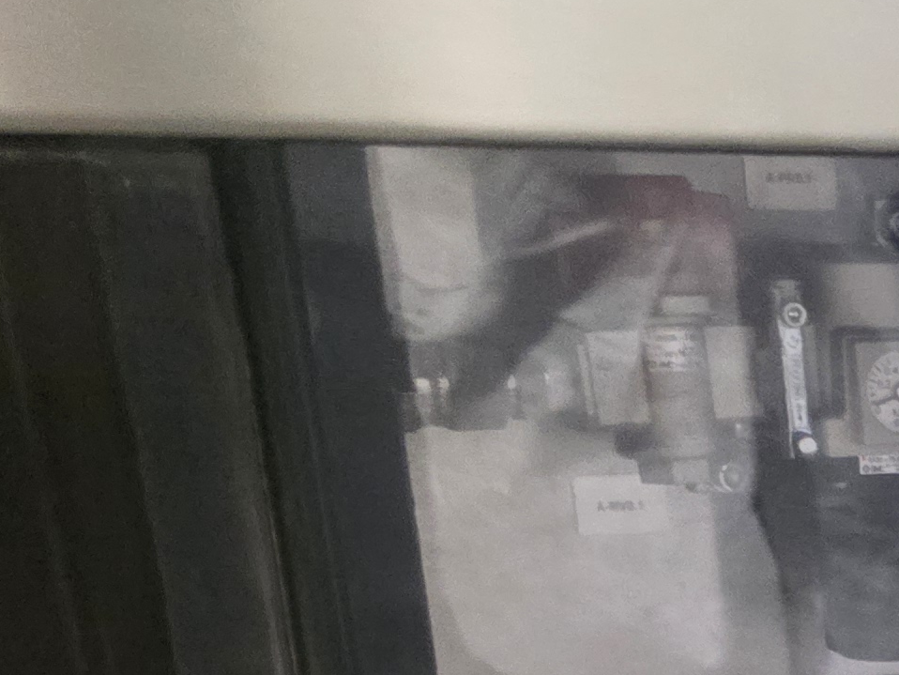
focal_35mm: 96
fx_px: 2494
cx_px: 1660
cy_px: 1230
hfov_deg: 16.7
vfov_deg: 13.7
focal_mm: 6.3
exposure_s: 1/120
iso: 2000
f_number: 1.7
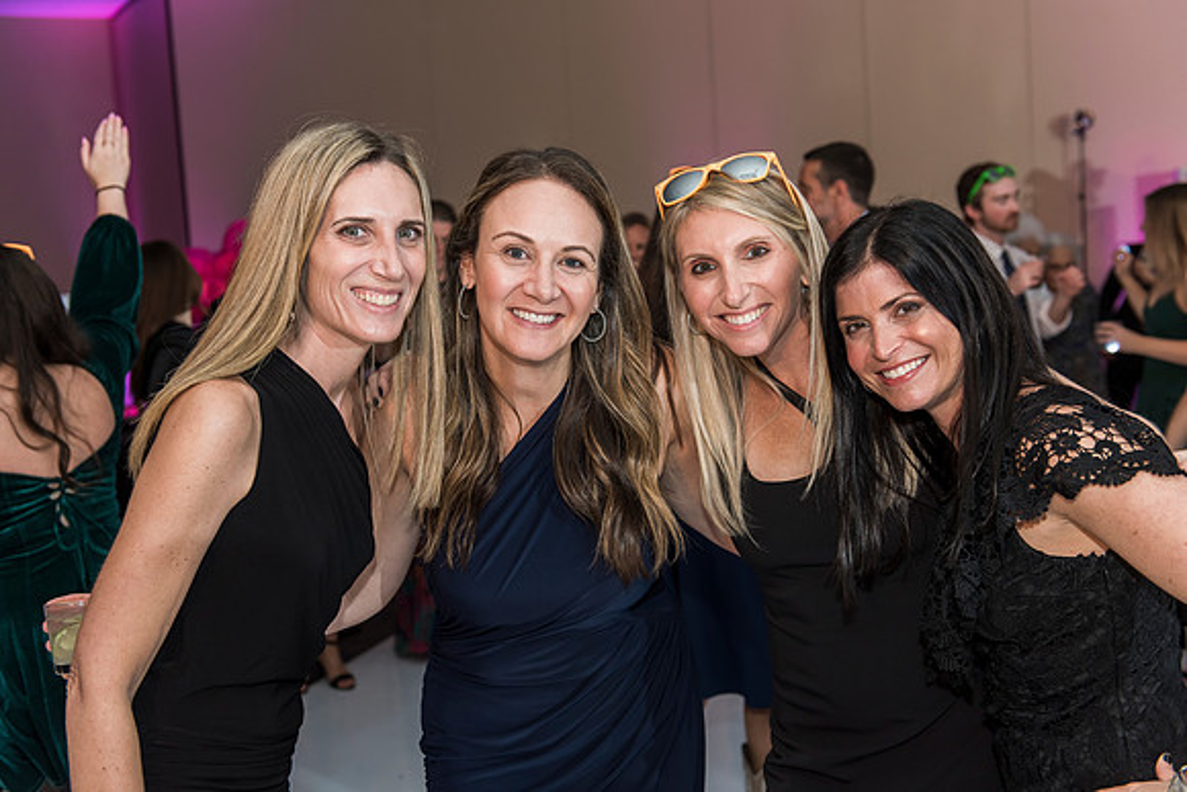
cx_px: 594
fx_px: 1484
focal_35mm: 45
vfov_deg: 29.9
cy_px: 396
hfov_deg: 43.6
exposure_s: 1/100
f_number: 4
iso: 800
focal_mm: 45
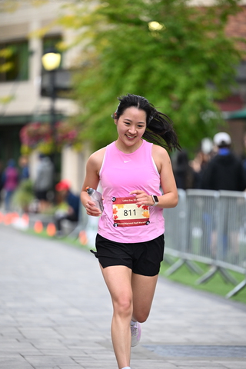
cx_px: 119
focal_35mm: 189
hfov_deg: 7.3
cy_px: 203
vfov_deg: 10.9
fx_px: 1937
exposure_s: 1/1600
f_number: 2.8
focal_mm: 165
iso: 1000
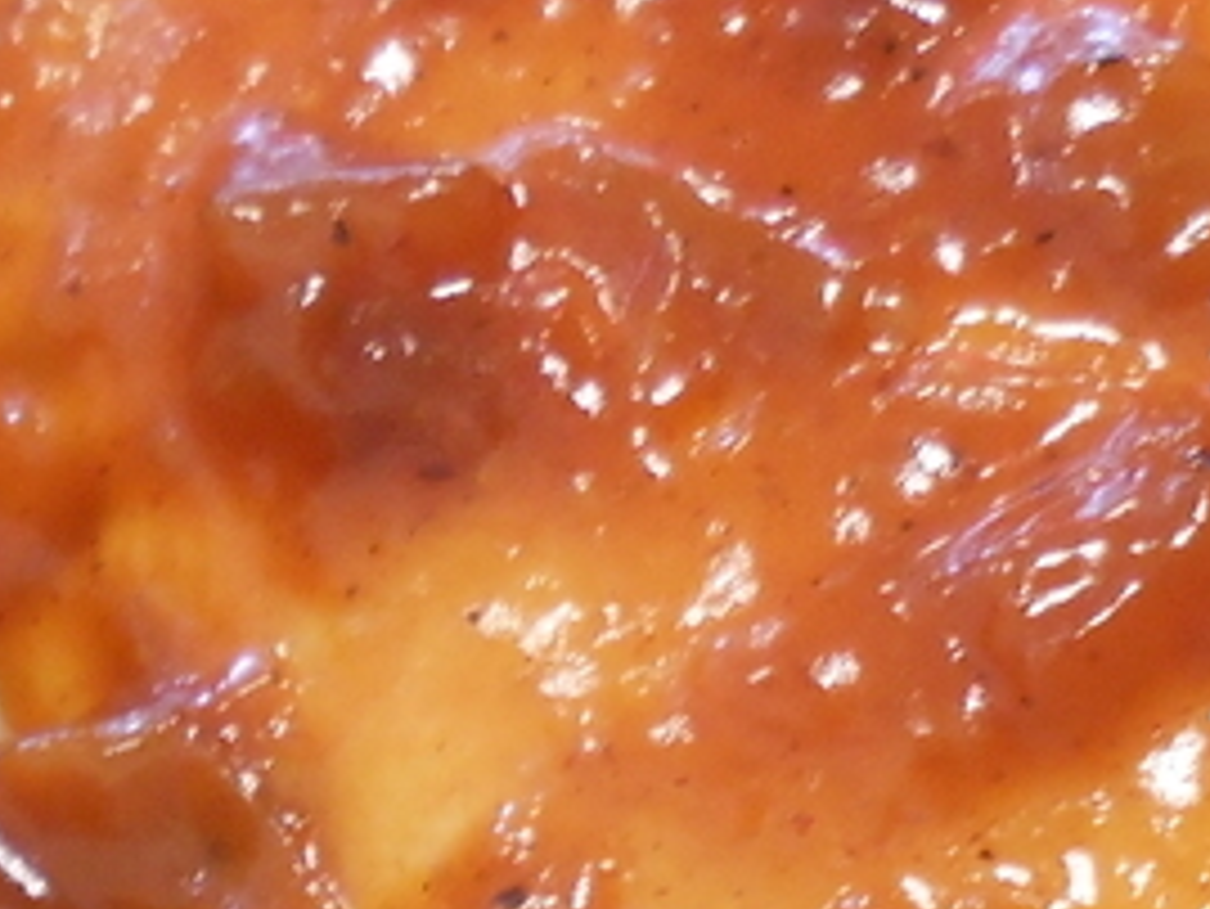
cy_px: 1296
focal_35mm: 116
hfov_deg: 15.8
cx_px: -499
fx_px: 4057
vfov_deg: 12.3
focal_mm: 4.6
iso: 250
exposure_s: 1/30
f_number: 3.5
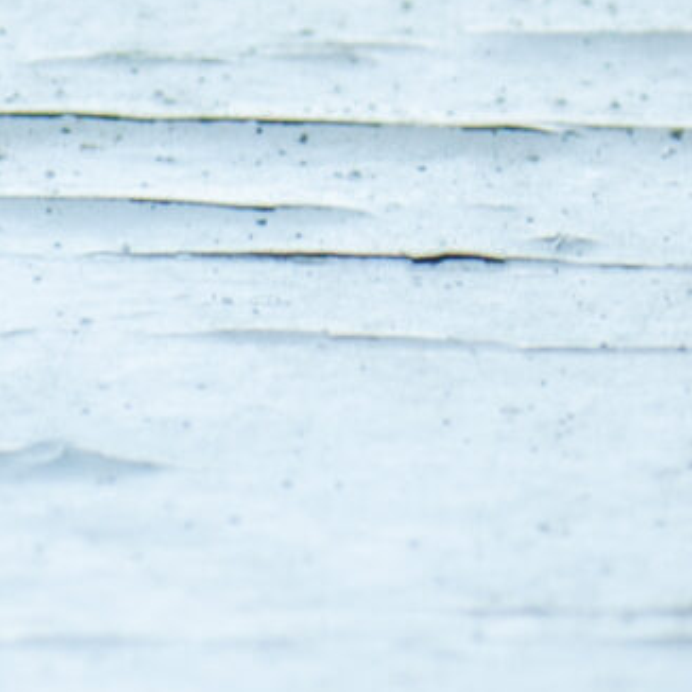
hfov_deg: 1.9
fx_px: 20355
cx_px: 1344
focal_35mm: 900
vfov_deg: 1.9
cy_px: -1809
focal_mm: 90
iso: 640
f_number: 10
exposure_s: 1/80
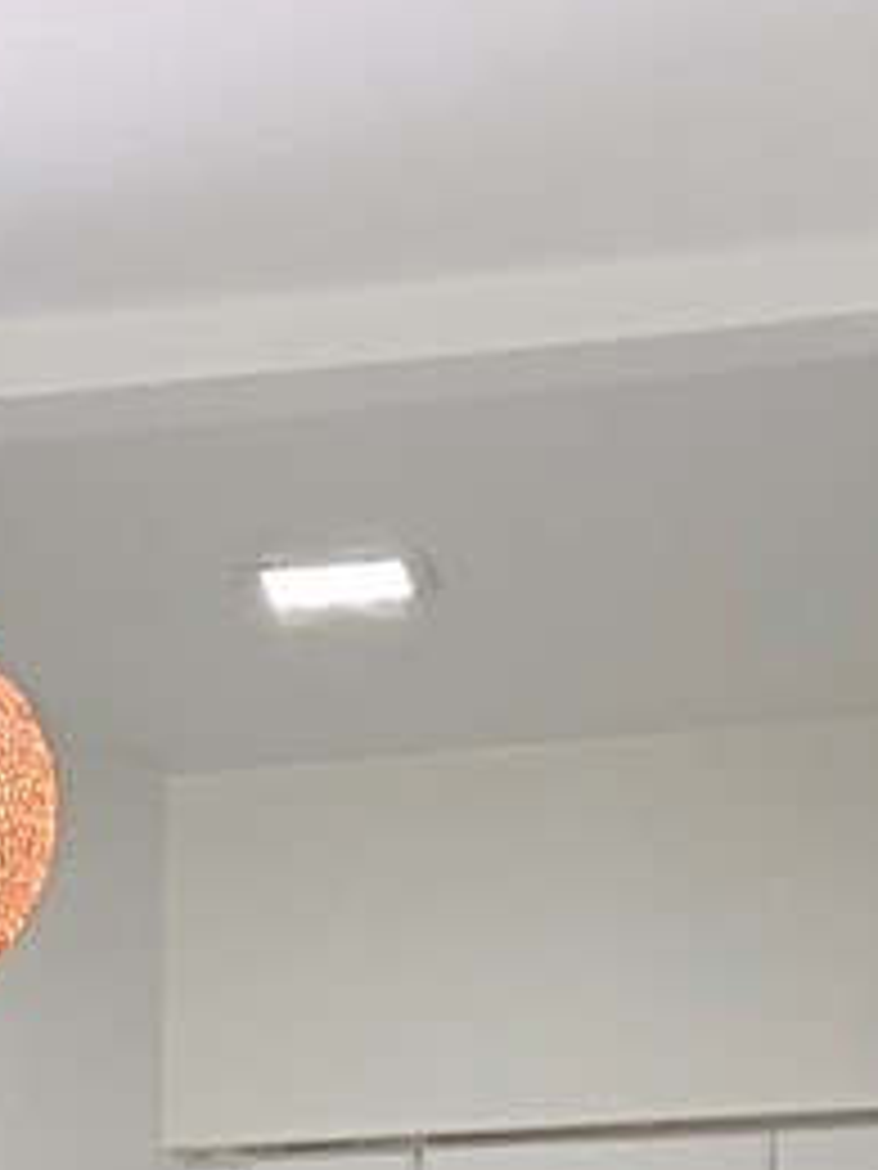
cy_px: 3038
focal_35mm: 160
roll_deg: +1.0
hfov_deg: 9.1
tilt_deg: -11.5
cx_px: -356
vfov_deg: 10.3
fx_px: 5411
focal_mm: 5.96
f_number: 1.6
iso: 125
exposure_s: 1/142
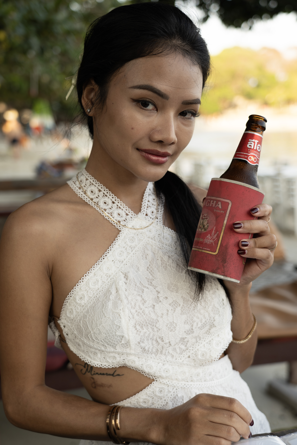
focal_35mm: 48
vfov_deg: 41.1
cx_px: 148
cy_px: 222
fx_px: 594
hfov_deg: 28.1
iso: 160
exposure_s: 1/160
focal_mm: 48
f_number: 4
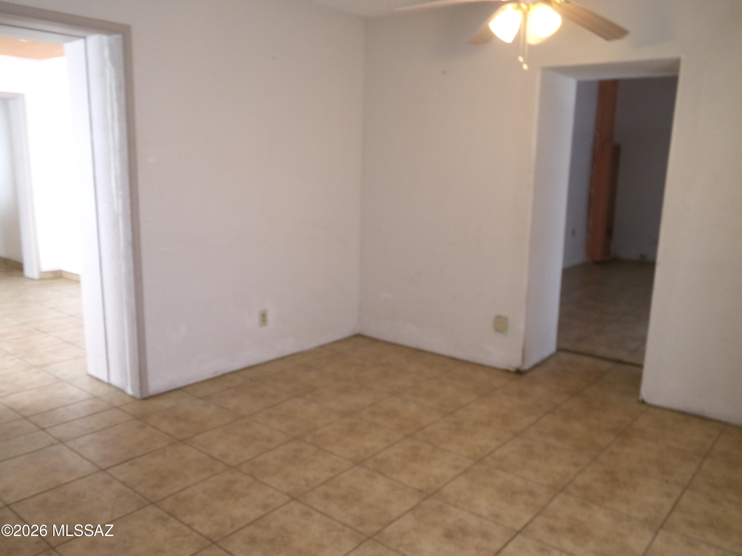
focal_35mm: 28
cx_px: 371
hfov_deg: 63.4
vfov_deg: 49.7
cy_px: 278
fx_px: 600
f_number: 3.8
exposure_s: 1/20
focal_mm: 5
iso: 200
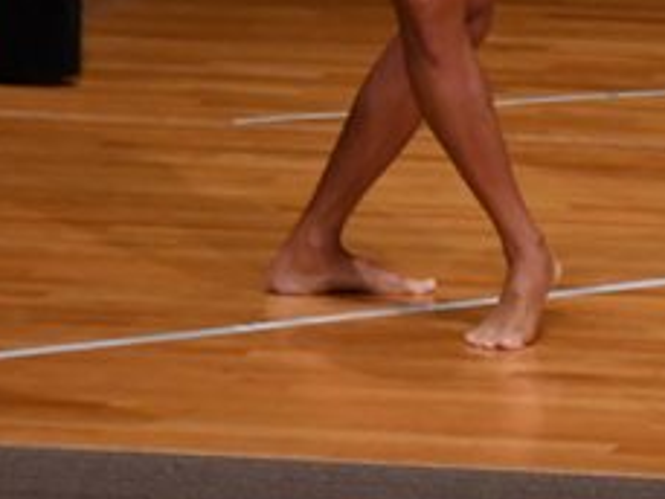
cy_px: -235
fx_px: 15915
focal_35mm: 828
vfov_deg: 1.8
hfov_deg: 2.4
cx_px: 396
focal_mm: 170
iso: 3200
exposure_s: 1/400
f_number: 5.6
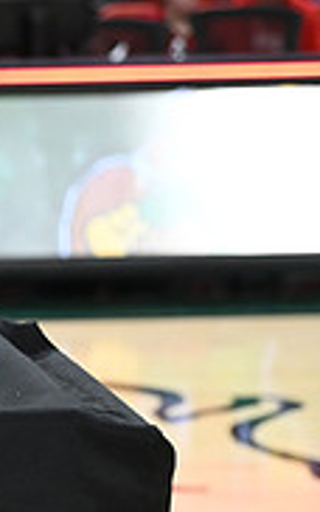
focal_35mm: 188
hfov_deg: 6.6
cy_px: 277
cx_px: -486
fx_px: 2619
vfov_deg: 11.1
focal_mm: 58
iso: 5000
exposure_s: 1/1000
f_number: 4
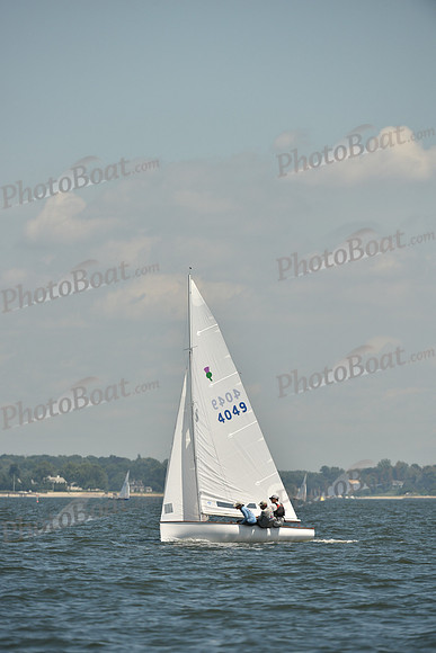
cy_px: 326
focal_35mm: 340
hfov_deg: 4.0
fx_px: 6173
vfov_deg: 6.1
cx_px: 218
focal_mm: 340
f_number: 6.3
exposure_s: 1/1600
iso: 250
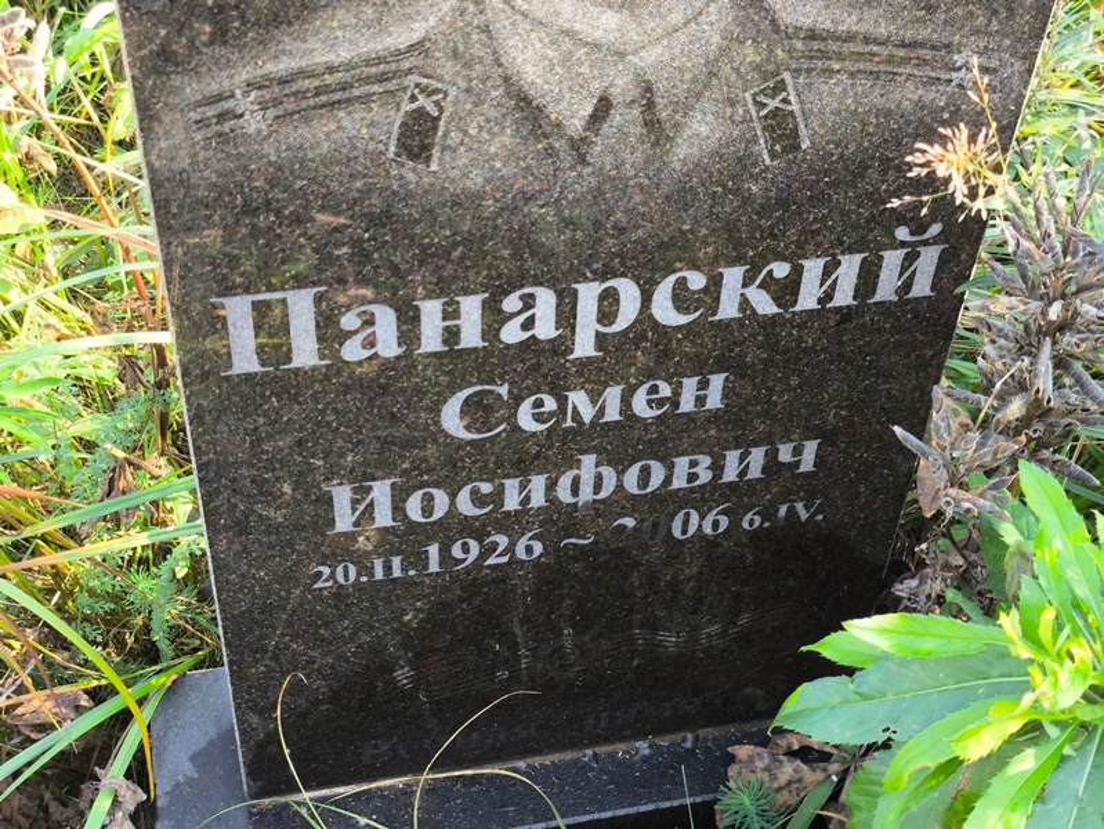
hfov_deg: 38.2
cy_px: 414
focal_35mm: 50
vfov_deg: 29.1
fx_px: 1595
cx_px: 552
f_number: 1.7
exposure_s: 1/120
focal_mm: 4.71
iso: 80
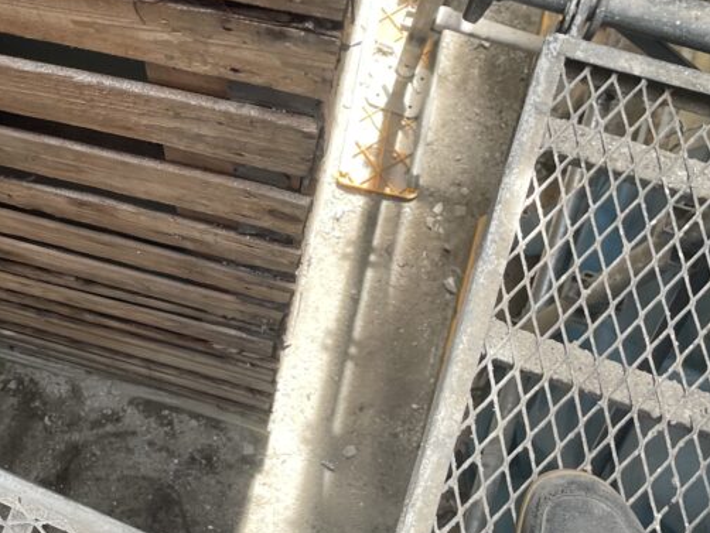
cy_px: 143
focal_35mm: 53
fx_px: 1088
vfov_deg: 27.2
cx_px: 66
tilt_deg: -69.3
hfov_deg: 34.1
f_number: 1.6
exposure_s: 1/121
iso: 125
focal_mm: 4.2
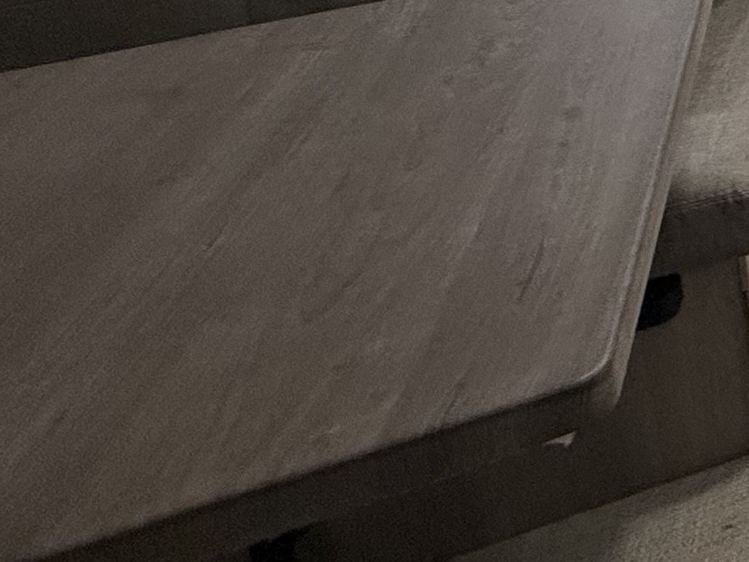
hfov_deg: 20.0
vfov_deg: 20.6
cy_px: -385
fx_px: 1190
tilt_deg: -9.8
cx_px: 1459
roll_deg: +0.0
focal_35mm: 55
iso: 320
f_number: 2.2
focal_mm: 2.22
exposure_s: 1/94
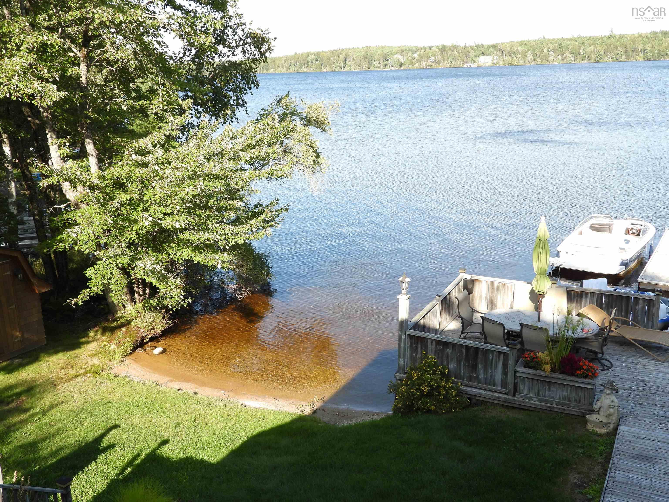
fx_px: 676
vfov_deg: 40.7
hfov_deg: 52.6
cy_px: 251
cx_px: 334
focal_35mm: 35
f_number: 3.2
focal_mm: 6.3
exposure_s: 1/400
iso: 100
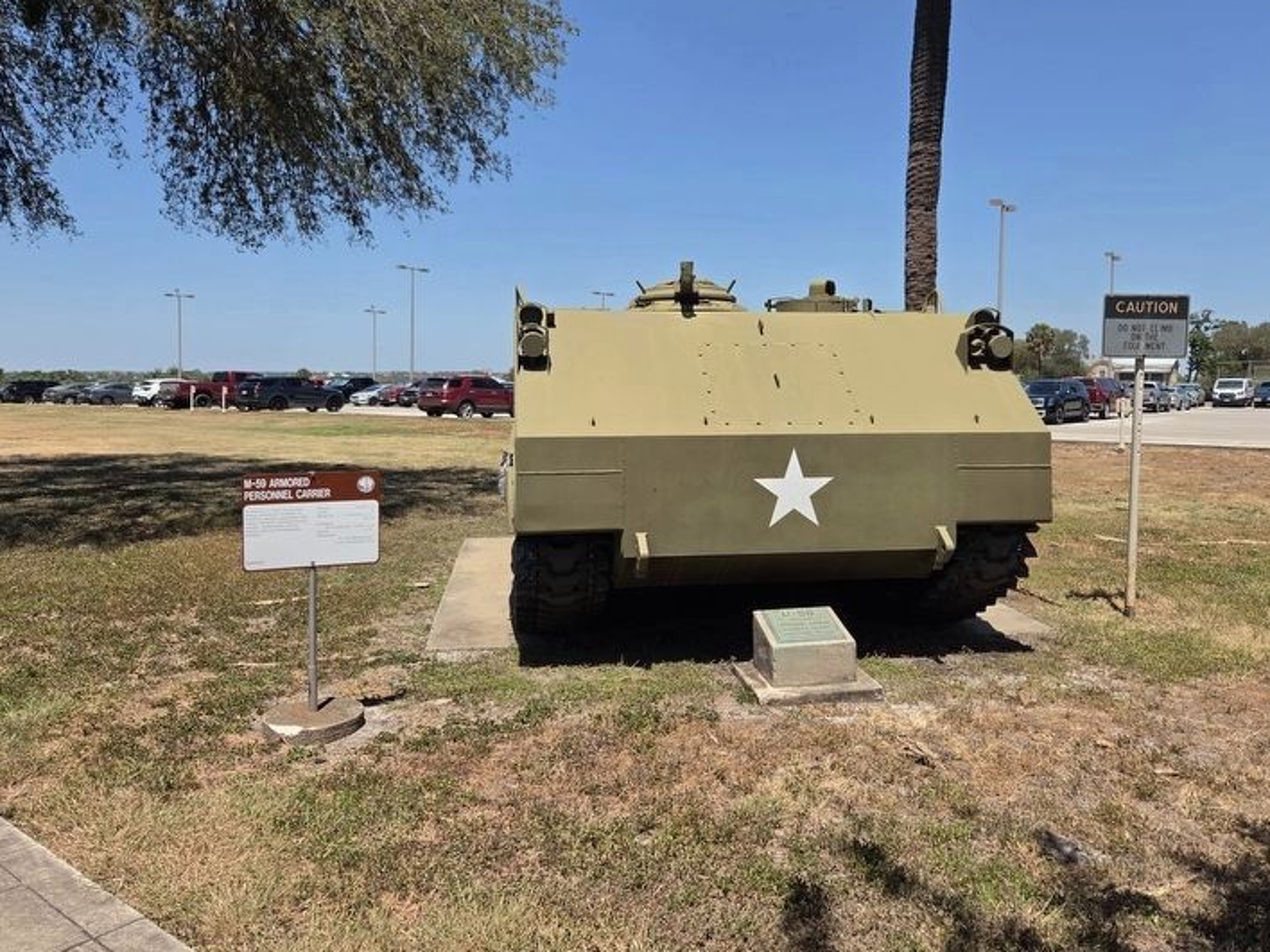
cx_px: 657
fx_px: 954
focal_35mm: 26
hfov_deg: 67.3
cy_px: 436
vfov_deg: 53.0
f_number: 1.8
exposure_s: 1/4558
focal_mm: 5.4
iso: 80
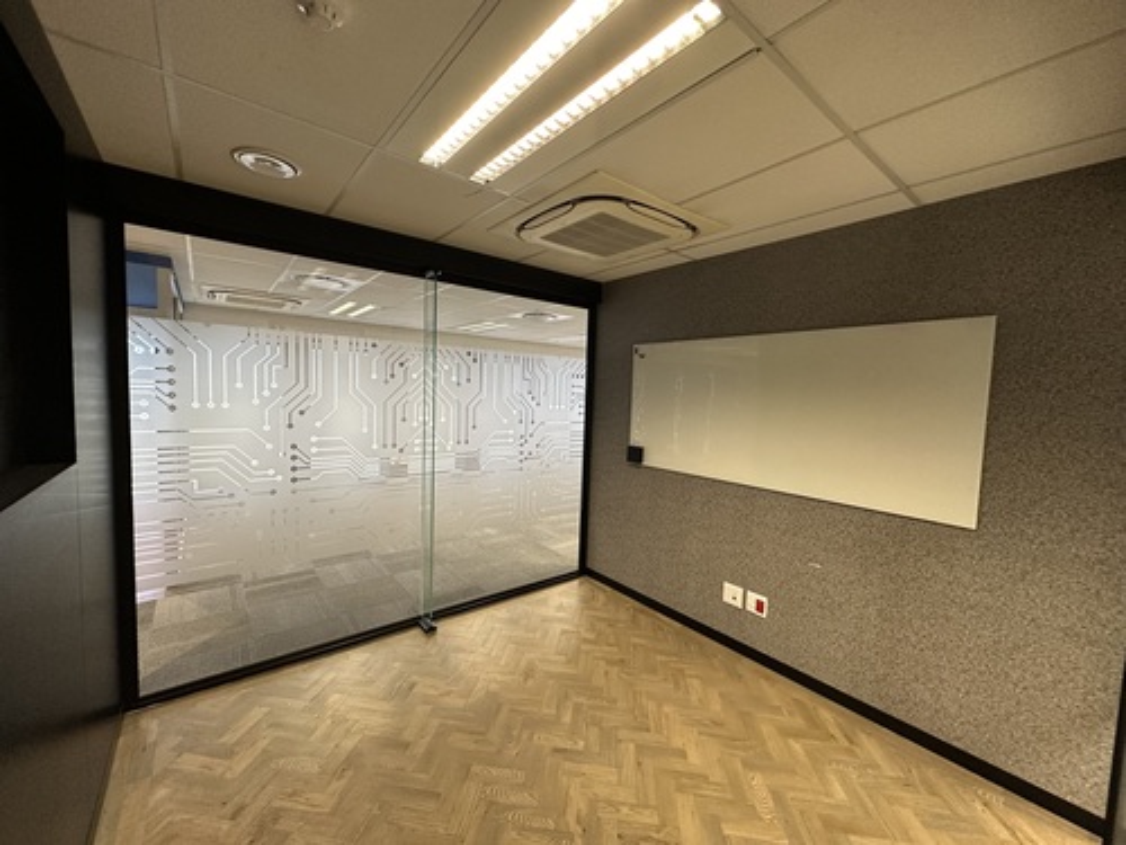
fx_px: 455
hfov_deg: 102.1
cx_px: 563
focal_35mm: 14
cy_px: 422
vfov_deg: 85.7
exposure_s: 1/50
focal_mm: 2.22
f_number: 2.2
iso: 250
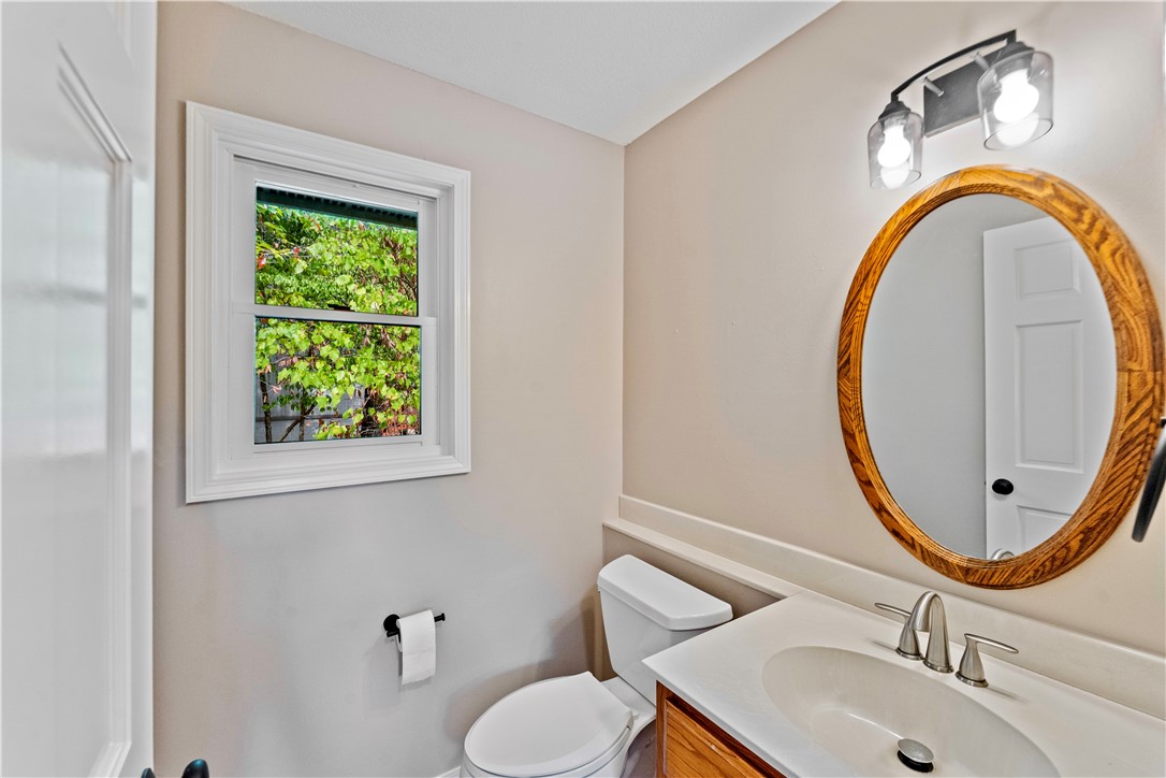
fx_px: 453
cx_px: 583
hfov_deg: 104.3
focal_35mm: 14
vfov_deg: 81.2
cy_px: 389
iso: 2500
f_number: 8
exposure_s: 1/30
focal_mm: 14
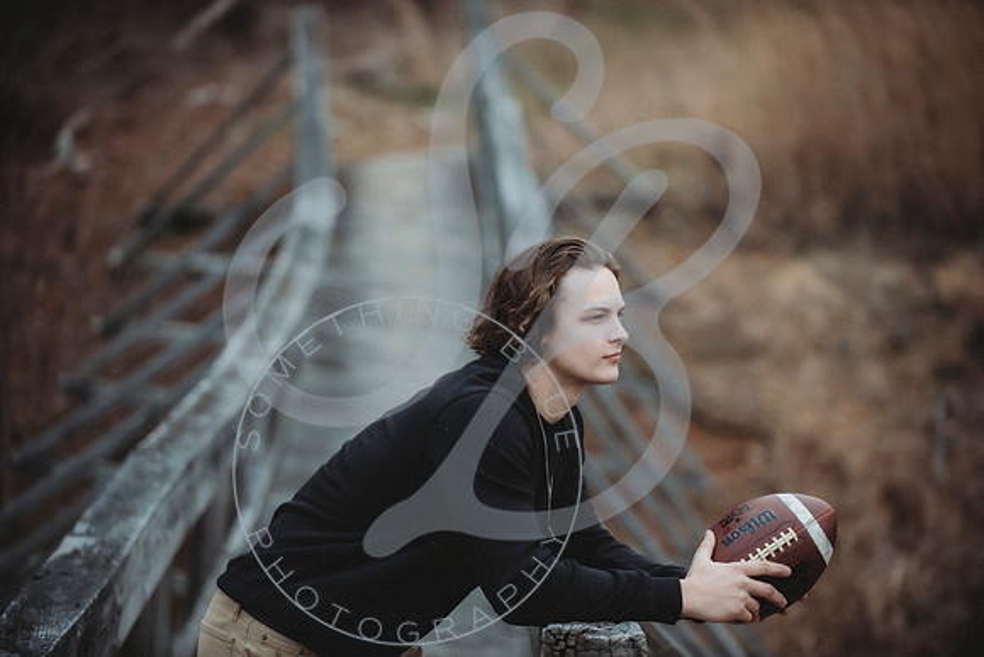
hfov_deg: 15.2
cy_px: 328
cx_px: 492
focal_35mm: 135
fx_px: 3691
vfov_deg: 10.2
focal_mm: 135
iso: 500
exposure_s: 1/320
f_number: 2.8
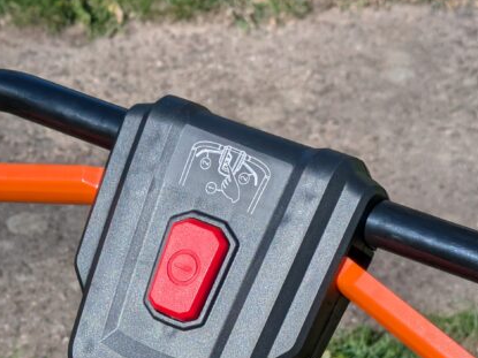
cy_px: 375
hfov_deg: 15.6
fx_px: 1739
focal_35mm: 126
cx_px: 191
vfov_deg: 11.6
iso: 42
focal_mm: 5.43
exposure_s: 1/3279
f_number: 1.89
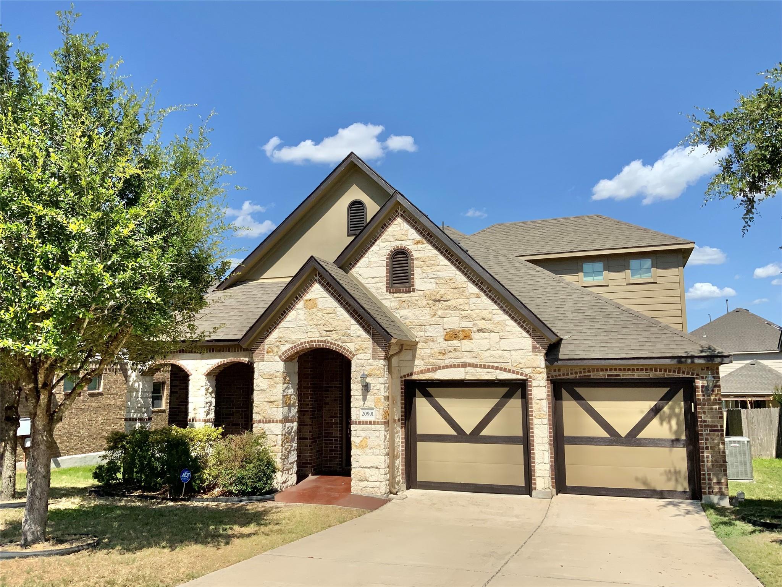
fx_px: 655
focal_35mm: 29
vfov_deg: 48.2
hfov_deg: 61.7
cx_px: 391
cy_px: 294
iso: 20
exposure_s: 1/2959
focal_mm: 3
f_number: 1.8
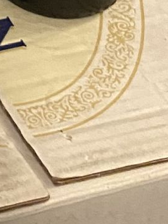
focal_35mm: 183
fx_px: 1185
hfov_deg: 7.0
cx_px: -381
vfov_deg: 9.9
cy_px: -252
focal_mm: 4.25
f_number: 1.8
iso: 500
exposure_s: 1/25
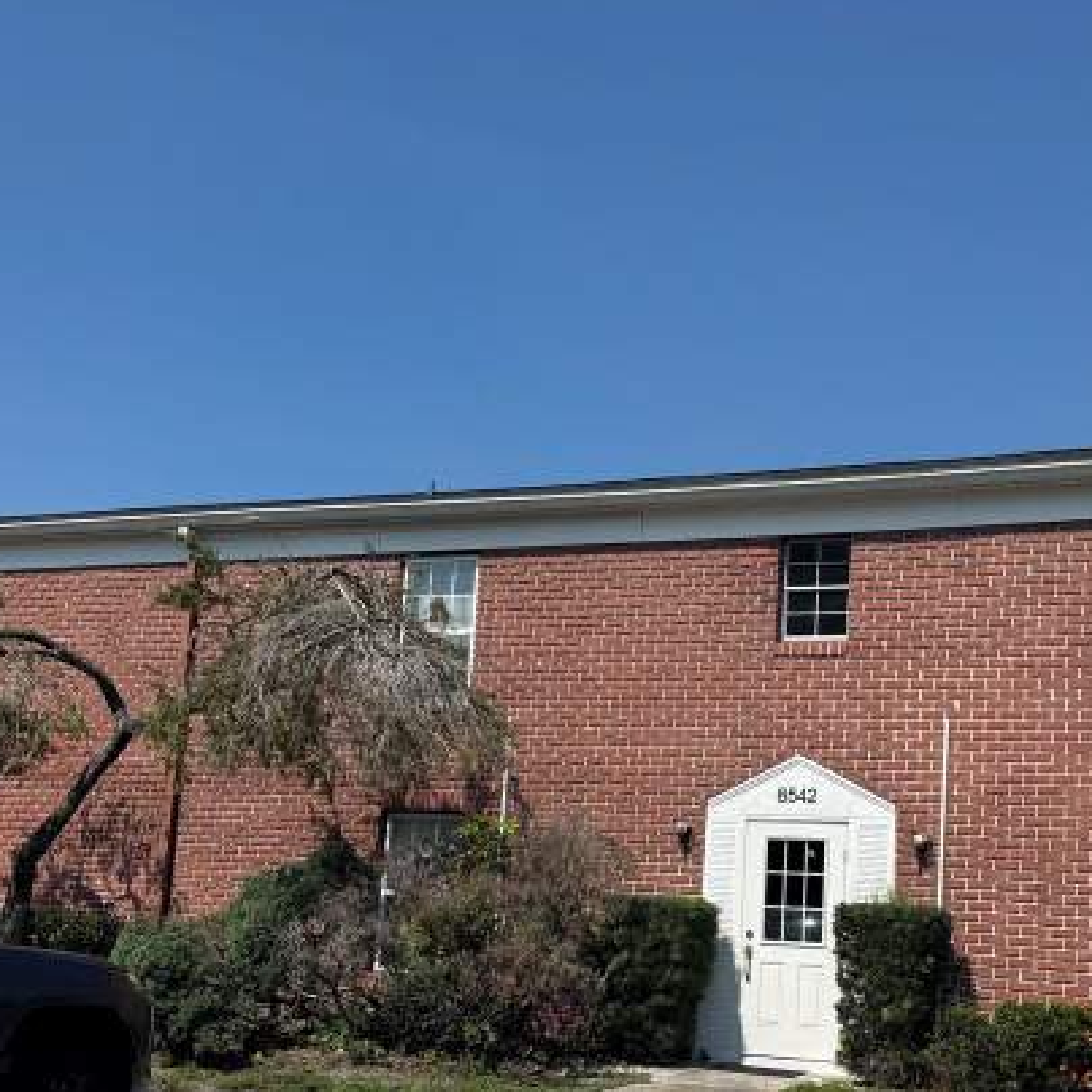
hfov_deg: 39.7
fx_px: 1499
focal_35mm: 42
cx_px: 692
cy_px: 695
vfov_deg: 39.7
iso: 80
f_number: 1.78
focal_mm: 6.76
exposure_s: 1/5814
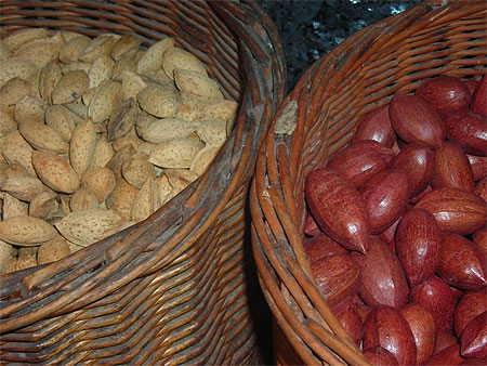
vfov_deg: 22.6
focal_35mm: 65
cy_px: 183
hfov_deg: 29.8
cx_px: 244
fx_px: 915
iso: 50
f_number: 3.9
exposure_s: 1/60.1
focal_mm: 10.8
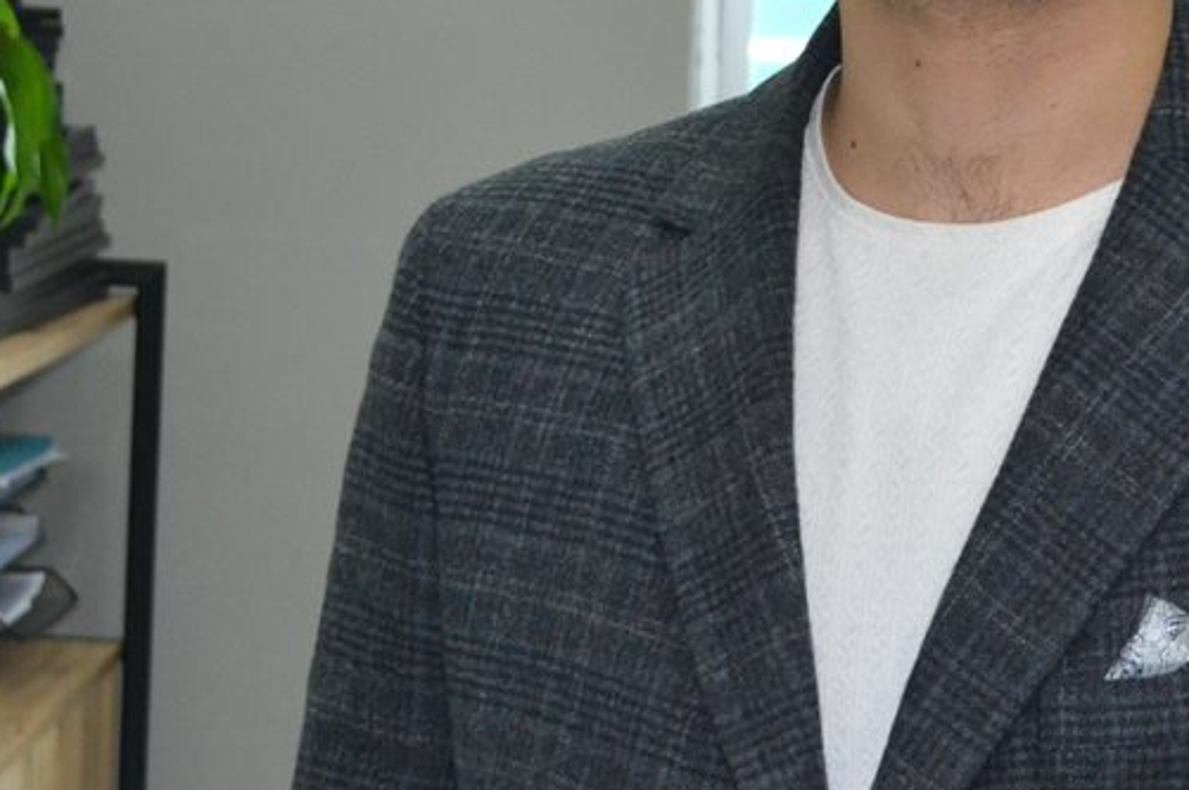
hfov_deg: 15.6
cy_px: 254
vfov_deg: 10.4
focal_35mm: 131
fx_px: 4322
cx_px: 883
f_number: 4.8
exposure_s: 1/60
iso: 1400
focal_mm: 32
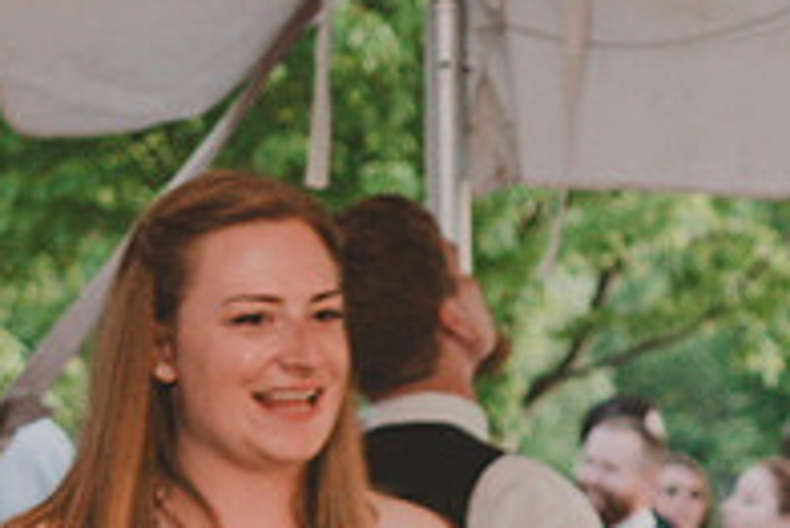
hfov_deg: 6.4
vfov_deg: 4.3
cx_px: 1294
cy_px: 646
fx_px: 6961
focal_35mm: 317
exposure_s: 1/60
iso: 900
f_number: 5.6
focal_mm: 55
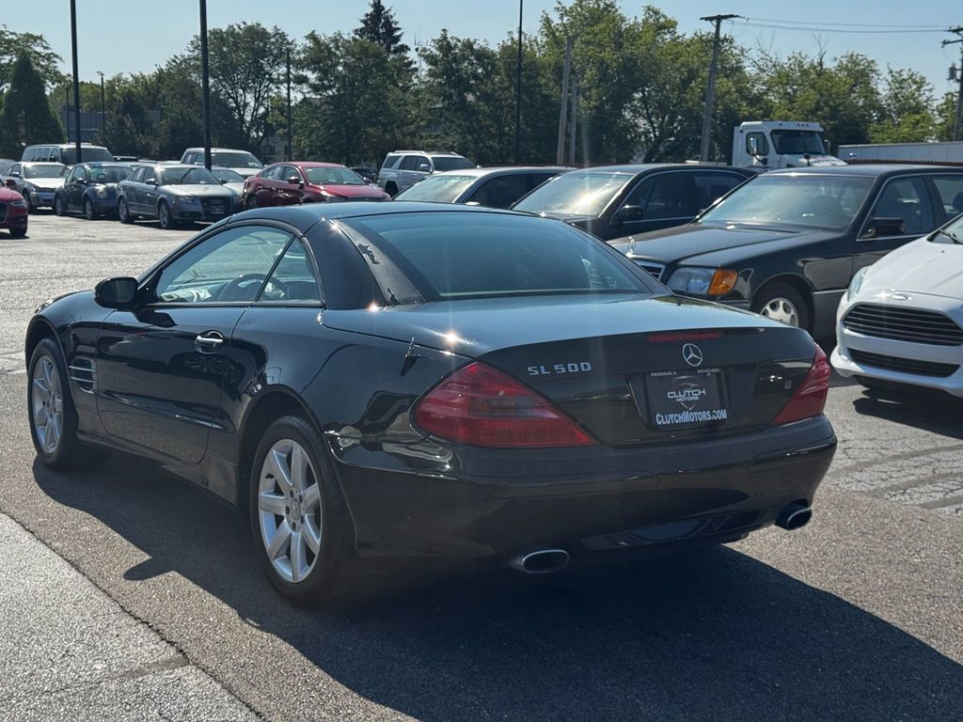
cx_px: 482
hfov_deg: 39.7
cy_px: 361
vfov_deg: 30.3
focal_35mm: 48
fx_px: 1335
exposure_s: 1/3096
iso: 64
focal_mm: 6.76
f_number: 1.78
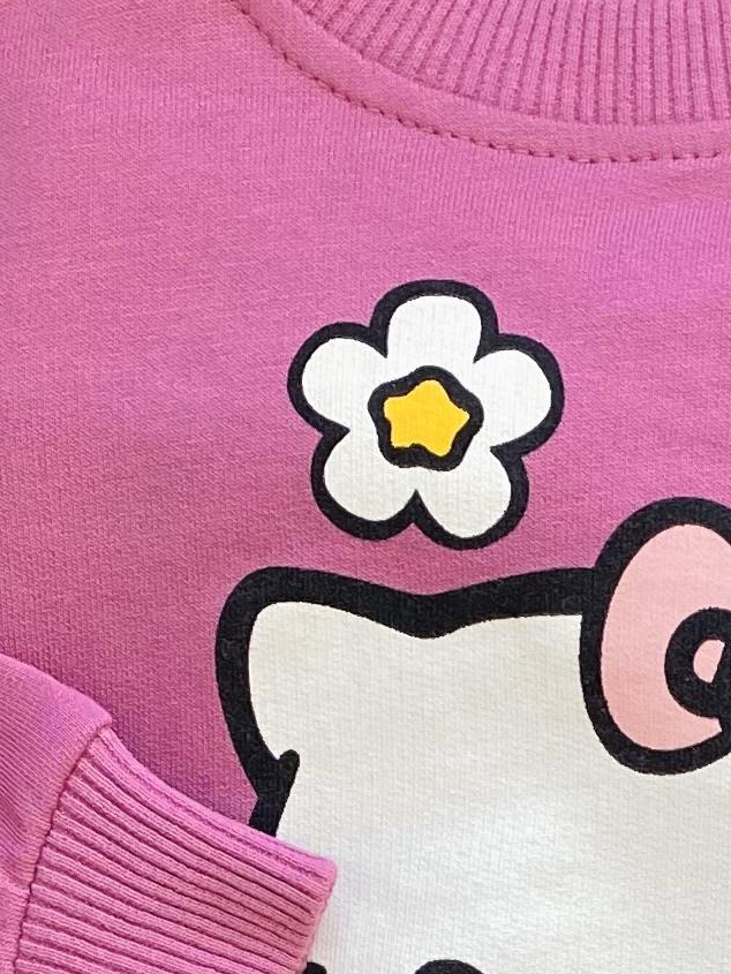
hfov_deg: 11.6
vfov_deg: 14.9
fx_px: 3491
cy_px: 1396
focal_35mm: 124
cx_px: 960
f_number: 1.8
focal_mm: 4.25
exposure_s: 1/122
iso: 50
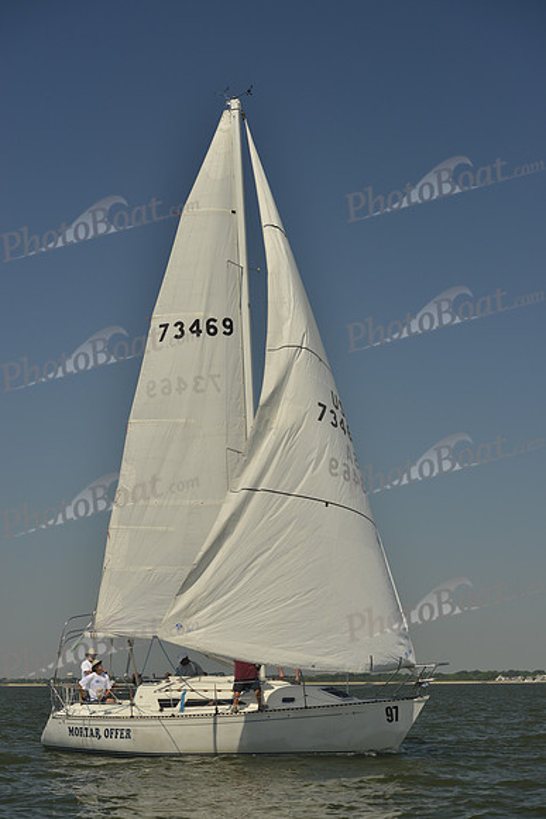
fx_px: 1591
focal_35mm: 70
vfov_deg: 28.8
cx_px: 273
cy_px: 410
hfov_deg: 19.5
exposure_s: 1/1000
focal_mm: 70
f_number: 7.1
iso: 200
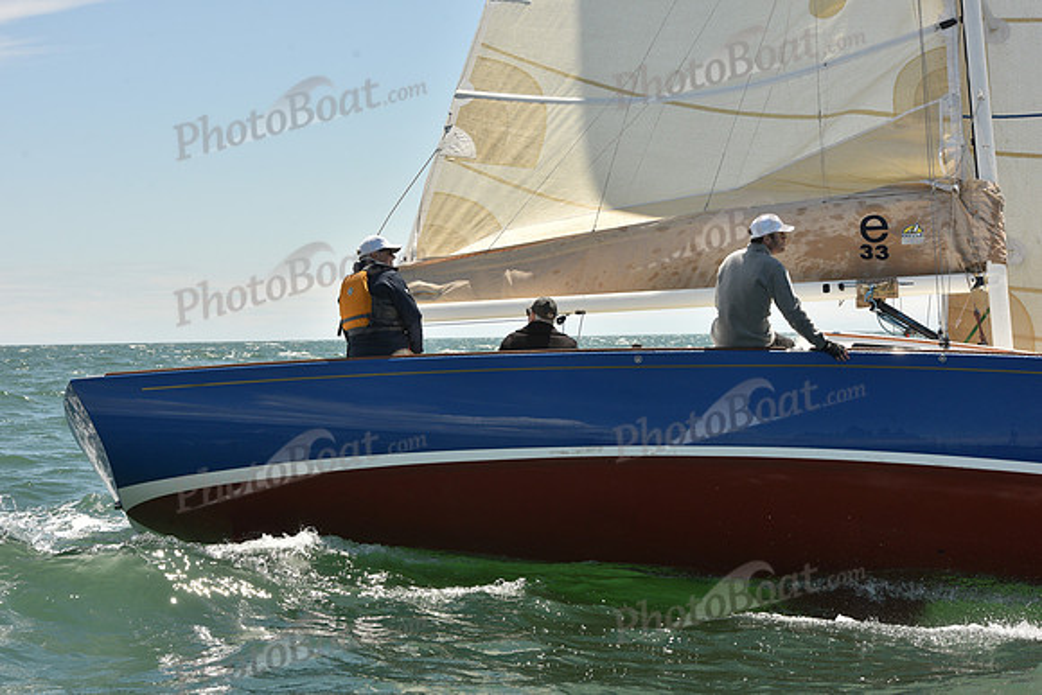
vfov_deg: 15.2
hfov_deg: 22.6
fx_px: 2605
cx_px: 521
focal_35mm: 90
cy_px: 348
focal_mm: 90
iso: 320
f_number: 10
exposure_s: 1/800
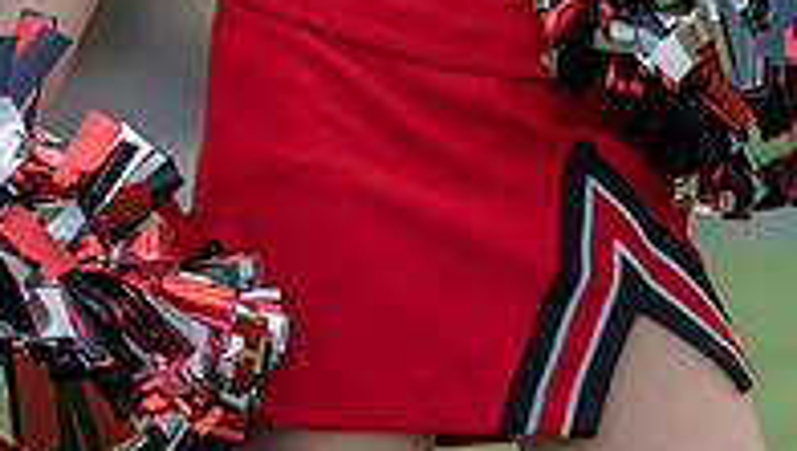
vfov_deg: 2.2
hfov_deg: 3.9
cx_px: 481
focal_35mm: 546
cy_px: -355
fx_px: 11558
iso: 125
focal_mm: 143
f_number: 2.8
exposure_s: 1/320
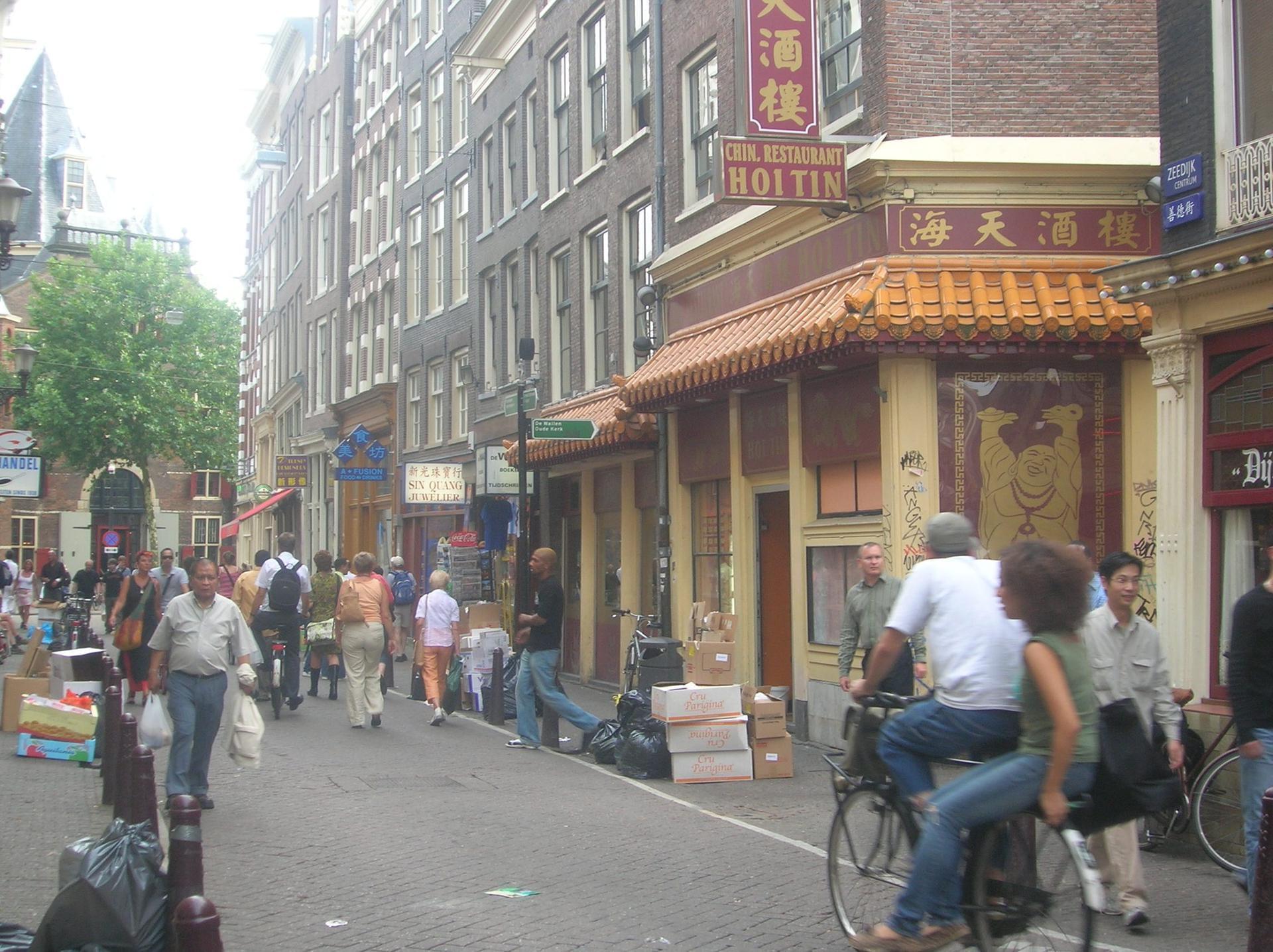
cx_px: 636
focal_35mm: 46
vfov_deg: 31.5
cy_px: 476
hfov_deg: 41.3
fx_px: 1690
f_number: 3.2
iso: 50
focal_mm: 7.7
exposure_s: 1/35.4
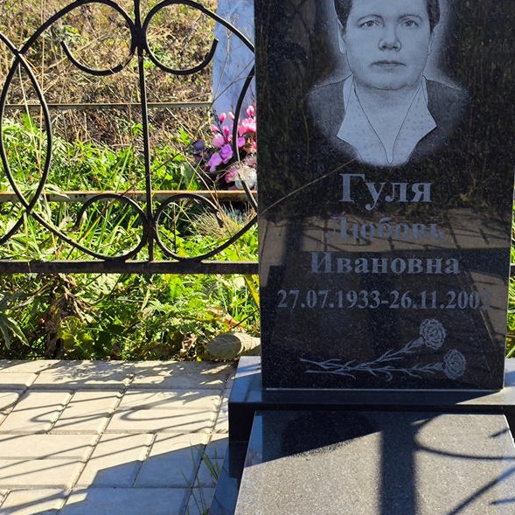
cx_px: 336
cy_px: 260
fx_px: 1010
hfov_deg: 28.5
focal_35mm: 60
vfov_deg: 28.6
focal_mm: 4.71
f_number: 1.7
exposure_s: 1/754
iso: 50
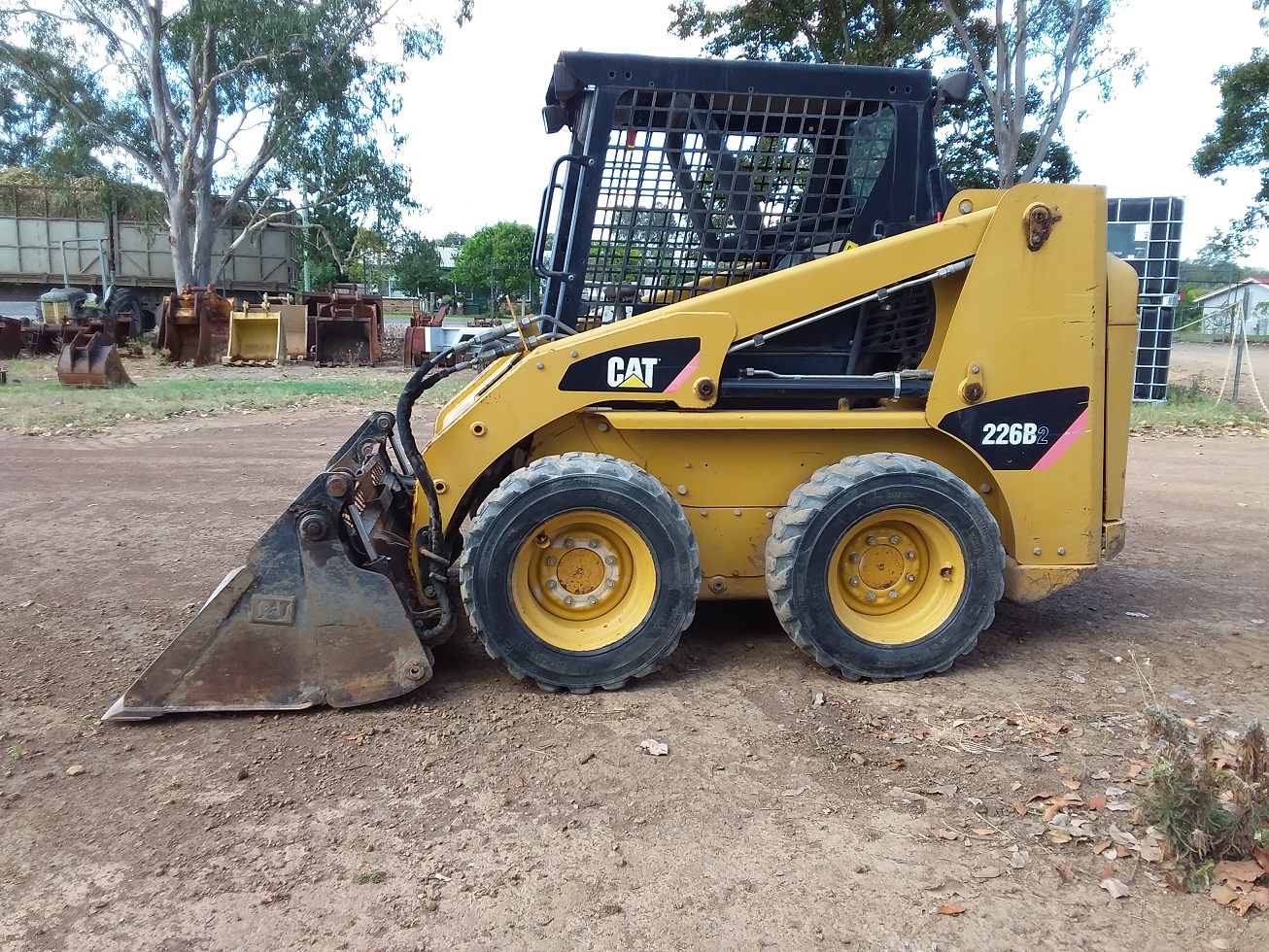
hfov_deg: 63.4
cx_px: 634
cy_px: 476
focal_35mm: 28
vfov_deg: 49.8
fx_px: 1027
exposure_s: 1/280
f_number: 1.9
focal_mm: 2.91
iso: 40
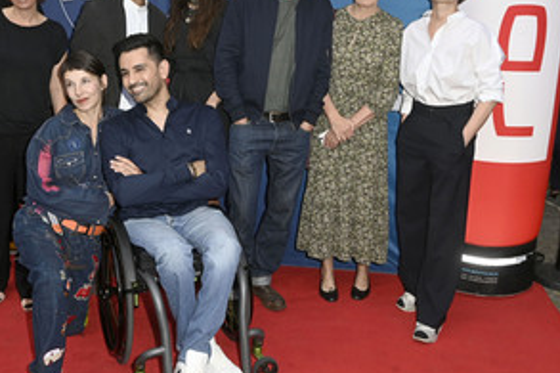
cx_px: 211
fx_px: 622
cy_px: 151
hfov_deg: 48.0
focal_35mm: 40
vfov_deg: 33.3
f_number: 5.6
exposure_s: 1/250
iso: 400
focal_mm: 26
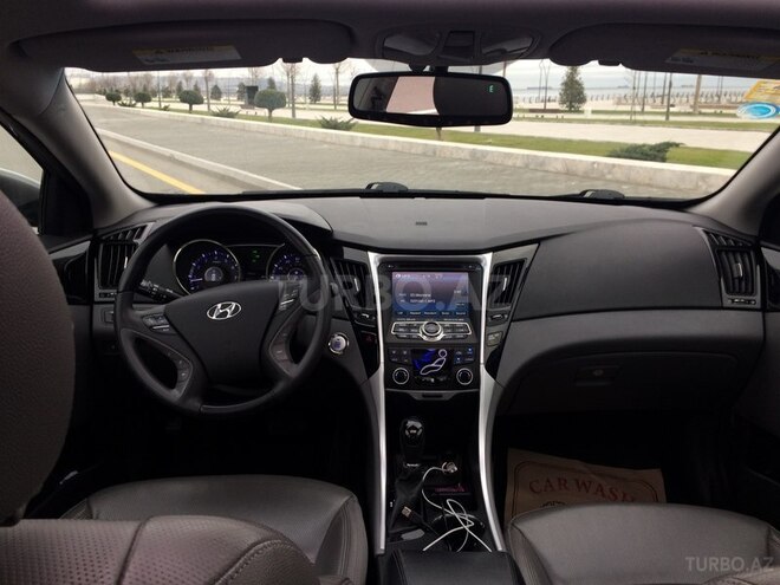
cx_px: 390
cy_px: 292
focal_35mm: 29
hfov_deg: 61.7
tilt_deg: -17.5
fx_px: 653
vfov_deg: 48.2
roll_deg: +0.1
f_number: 2.2
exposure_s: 1/100
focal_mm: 4.15
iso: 32
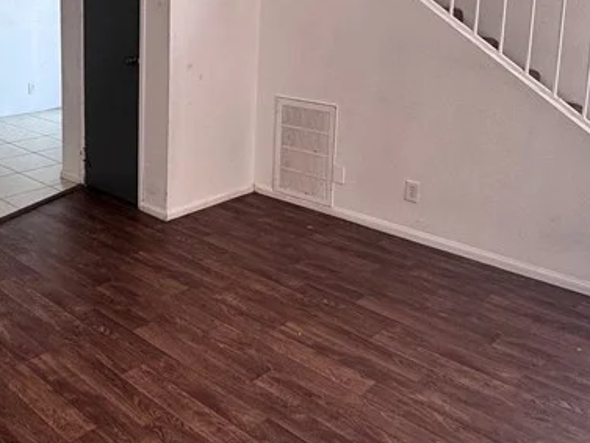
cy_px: 92
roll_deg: -0.3
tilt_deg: -11.0
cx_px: 116
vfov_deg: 36.5
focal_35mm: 38
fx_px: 648
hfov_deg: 46.3
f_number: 2.2
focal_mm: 2.22
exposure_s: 1/99
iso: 125
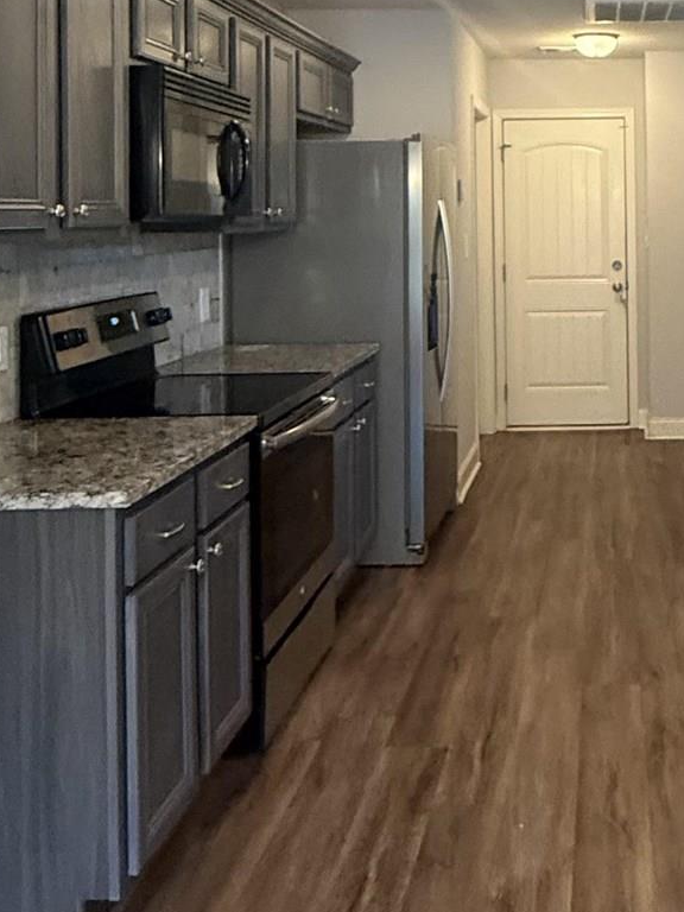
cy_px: 217
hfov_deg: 32.5
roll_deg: +0.2
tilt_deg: +0.1
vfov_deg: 43.2
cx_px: 629
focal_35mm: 42
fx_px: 1107
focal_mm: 2.22
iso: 500
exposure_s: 1/60
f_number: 2.2
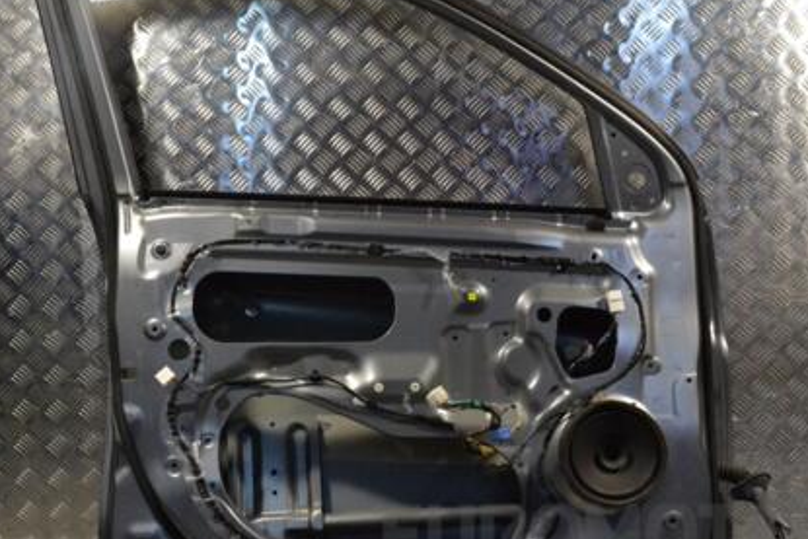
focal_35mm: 52
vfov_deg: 26.0
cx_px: 347
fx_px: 1167
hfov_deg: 38.1
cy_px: 274
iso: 3200
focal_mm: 24
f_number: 9
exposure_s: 1/320
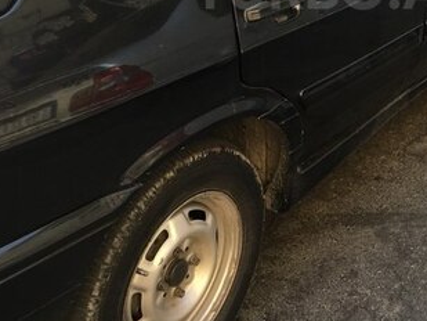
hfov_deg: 30.5
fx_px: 765
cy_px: -12
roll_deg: -4.0
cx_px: 336
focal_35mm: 62
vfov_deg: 22.6
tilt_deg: -14.9
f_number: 2.2
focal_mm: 4.15
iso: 32
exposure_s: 1/100
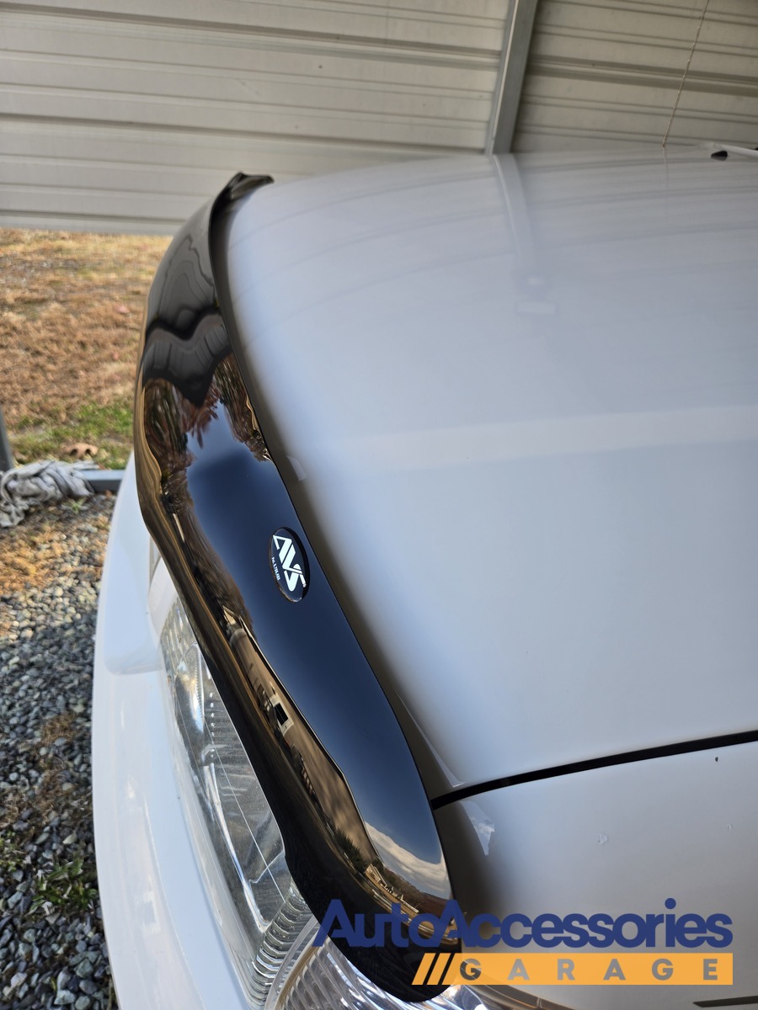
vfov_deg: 73.9
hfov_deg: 58.9
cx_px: 379
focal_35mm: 23
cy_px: 505
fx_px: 672
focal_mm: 5.4
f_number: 1.8
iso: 25
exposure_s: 1/190
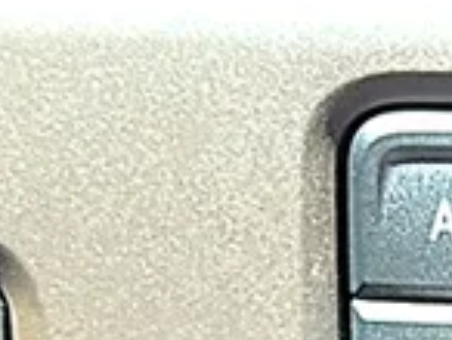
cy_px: 524
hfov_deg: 9.0
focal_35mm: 206
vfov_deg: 7.1
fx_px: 2694
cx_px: 923
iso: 64
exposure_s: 1/206
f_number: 1.78
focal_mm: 6.86
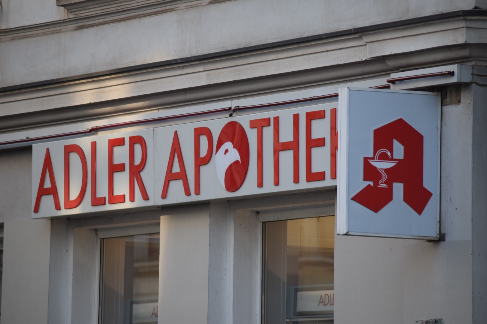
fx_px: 4464
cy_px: 162
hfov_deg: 6.2
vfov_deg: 4.2
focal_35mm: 330
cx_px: 244
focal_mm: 220
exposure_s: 1/400
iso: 400
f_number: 5.3
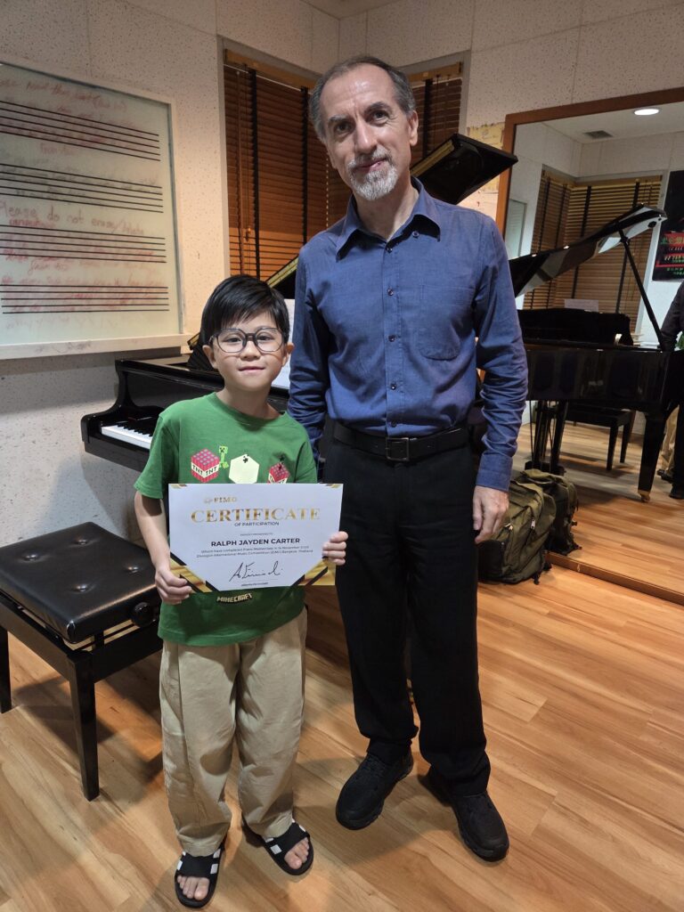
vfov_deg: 73.9
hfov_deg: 58.9
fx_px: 606
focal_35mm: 23
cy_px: 456
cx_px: 342
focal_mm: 5.4
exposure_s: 1/100
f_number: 1.8
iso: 500
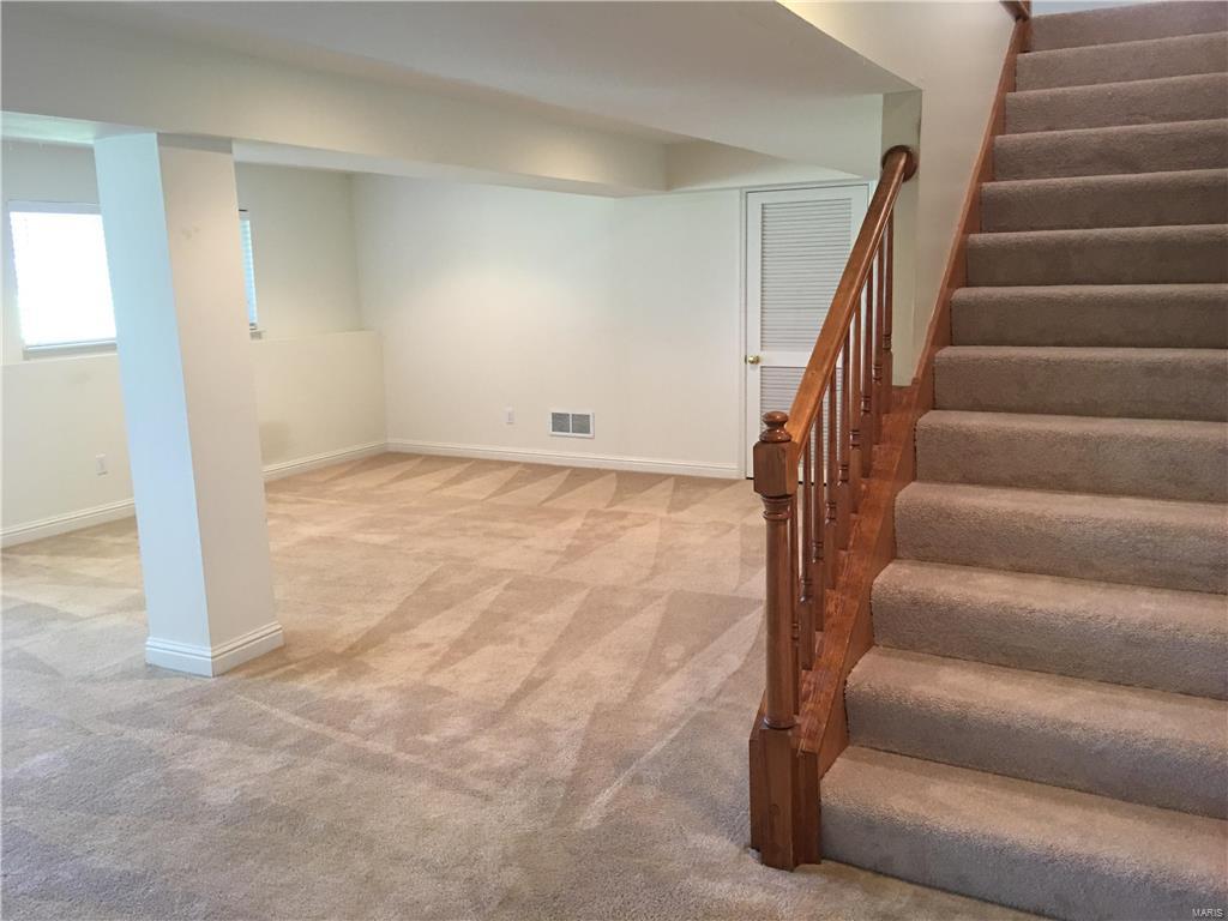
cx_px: 614
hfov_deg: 61.7
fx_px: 1029
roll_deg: +3.2
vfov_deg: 48.2
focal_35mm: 29
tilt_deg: -10.3
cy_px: 460
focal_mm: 4.15
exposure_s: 1/15
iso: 80
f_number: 2.2
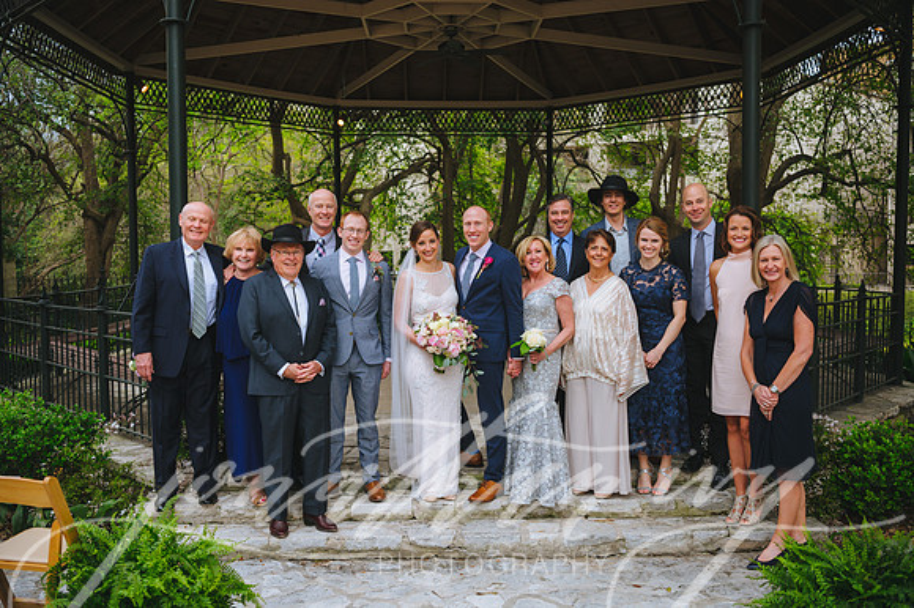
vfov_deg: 41.1
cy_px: 304
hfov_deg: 58.7
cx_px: 457
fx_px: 812
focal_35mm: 32
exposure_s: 1/1600
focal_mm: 32
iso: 400
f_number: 2.8
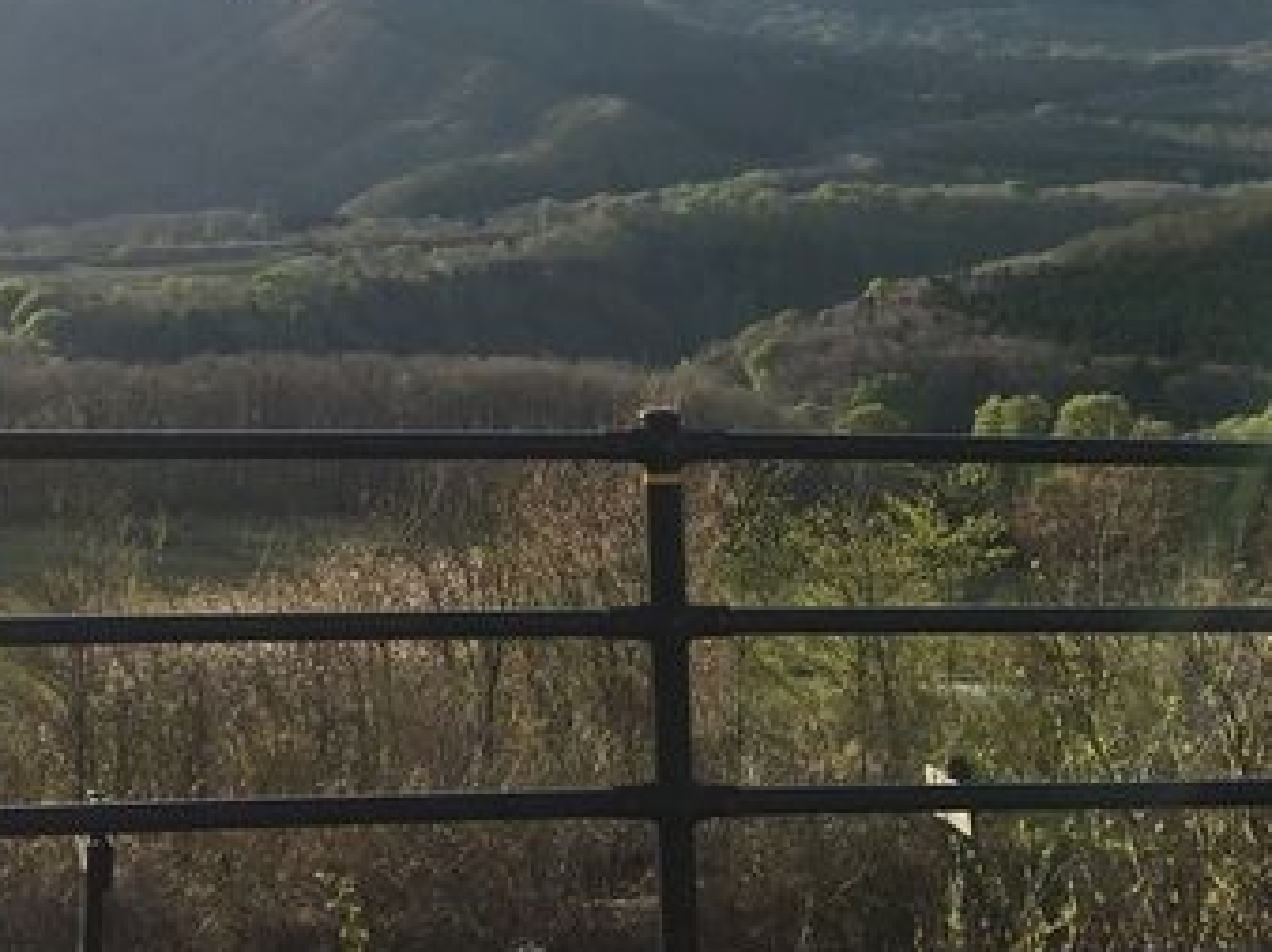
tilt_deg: +7.7
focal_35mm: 70
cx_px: 401
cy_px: -171
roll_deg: -2.8
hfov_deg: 27.6
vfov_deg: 19.8
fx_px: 2570
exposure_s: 1/791
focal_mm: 4.15
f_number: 2.2
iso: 32
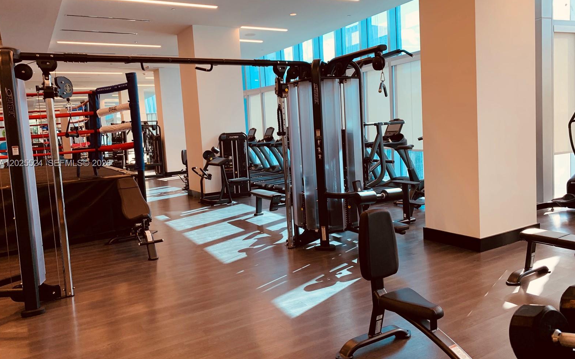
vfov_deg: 44.5
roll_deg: +3.8
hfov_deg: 66.5
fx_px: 439
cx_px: 290
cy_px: 164
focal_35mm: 28
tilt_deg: -1.9
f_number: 1.8
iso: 50
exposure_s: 1/121
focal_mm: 4.25
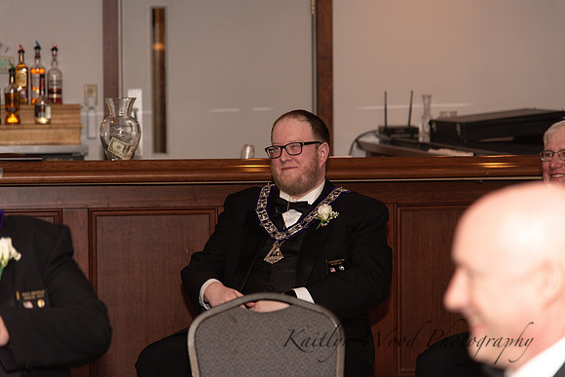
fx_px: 1884
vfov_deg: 11.4
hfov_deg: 17.1
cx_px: 282
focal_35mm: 120
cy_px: 188
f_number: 4
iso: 800
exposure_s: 1/200
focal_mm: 120
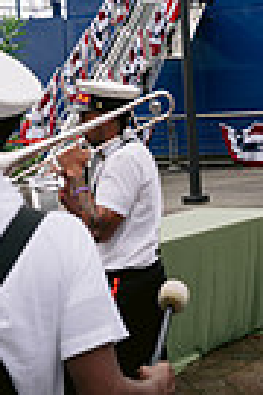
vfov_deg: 17.1
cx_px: 193
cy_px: -6
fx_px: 1282
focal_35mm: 117
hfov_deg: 11.7
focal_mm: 35
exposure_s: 1/320
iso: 64
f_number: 5
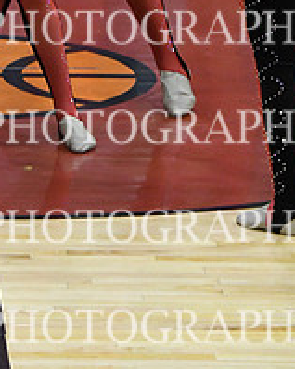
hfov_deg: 2.8
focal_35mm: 552
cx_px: -32
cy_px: -122
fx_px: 6029
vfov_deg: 3.5
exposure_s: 1/400
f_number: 2.8
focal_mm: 135
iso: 3200
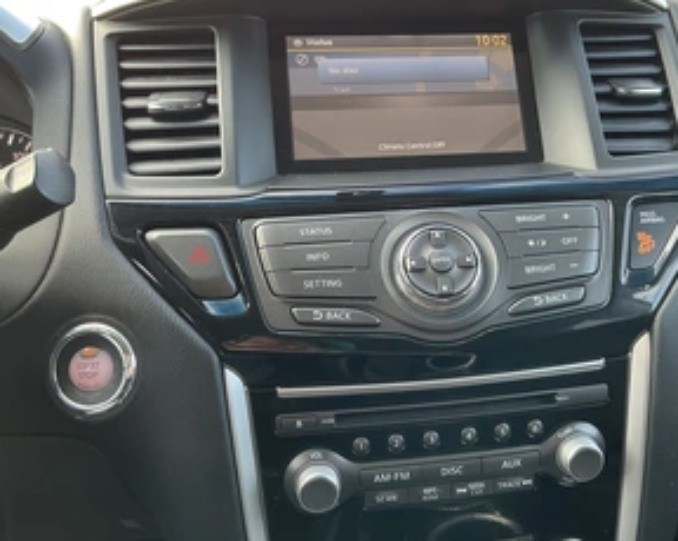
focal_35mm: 38
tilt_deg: -15.7
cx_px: 410
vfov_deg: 39.1
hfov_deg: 47.7
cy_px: 254
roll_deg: +2.4
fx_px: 762
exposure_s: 1/100
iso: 64
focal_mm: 3
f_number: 1.8
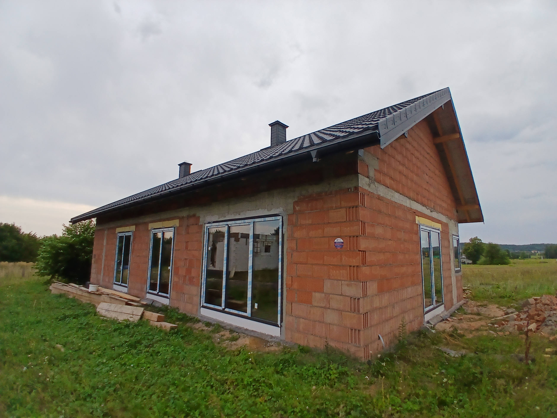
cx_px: 278
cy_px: 209
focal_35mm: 17
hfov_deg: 91.0
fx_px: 274
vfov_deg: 74.7
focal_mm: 1.4
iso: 50
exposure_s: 1/123
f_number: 2.2
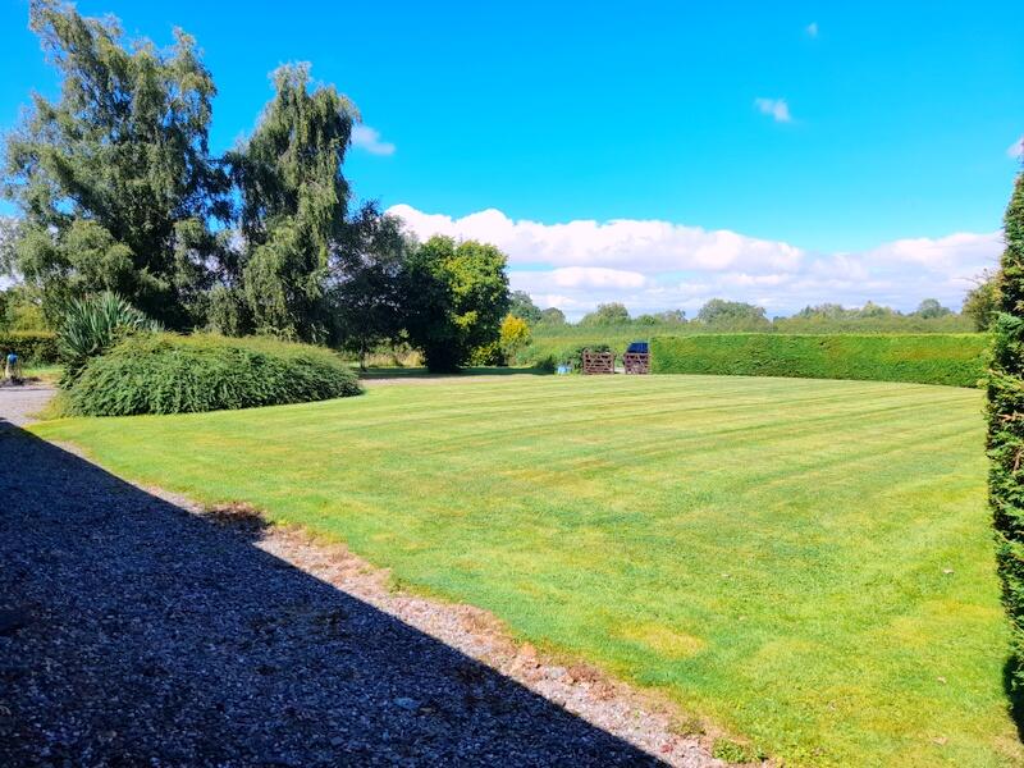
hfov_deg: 69.4
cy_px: 384
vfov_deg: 54.9
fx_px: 740
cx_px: 512
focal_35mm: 25
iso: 20
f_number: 2
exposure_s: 1/530
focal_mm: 4.6
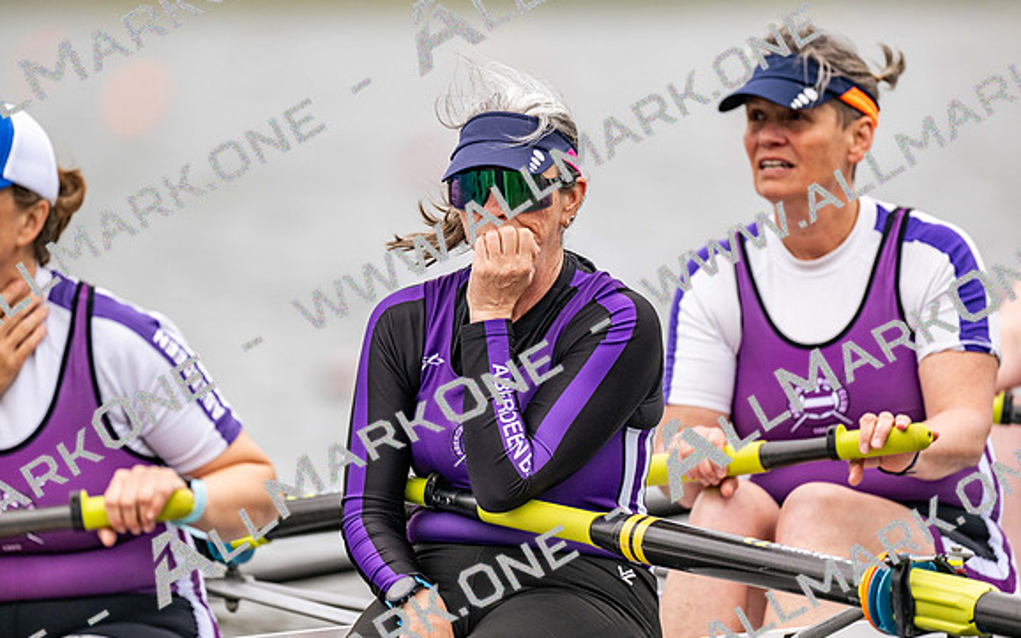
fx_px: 17082
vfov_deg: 2.1
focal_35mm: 614
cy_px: 335
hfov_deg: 3.4
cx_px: 510
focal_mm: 600
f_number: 4
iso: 450
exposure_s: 1/2500
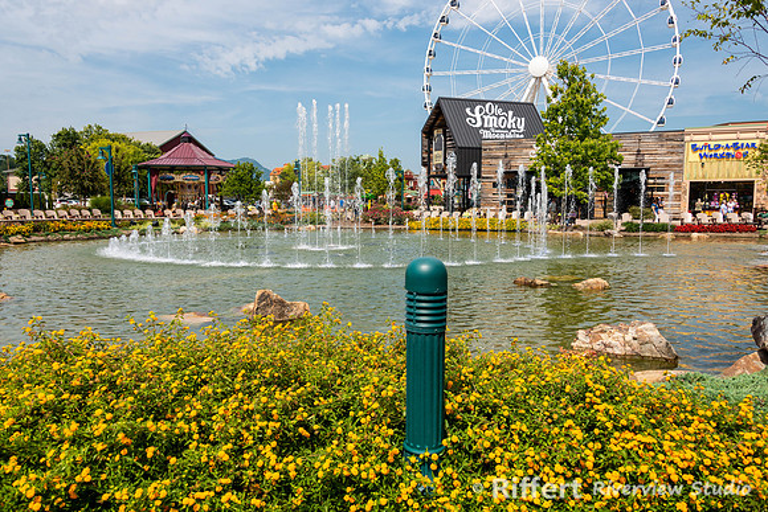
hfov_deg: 65.5
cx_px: 384
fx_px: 597
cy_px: 256
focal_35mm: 28
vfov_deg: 46.4
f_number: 7.1
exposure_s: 1/400
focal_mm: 28
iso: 100
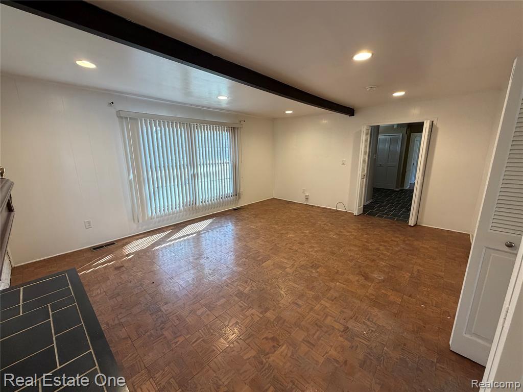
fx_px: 212
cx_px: 262
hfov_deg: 102.1
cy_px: 196
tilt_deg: -12.4
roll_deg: +0.5
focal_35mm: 14
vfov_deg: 85.7
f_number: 2.2
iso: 320
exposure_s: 1/120
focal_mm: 2.22
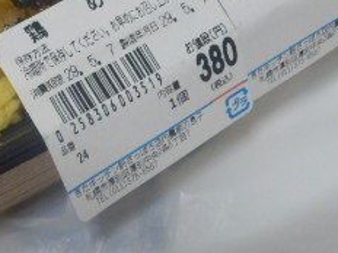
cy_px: 48
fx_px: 1133
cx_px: 28
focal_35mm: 116
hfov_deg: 16.7
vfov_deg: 12.7
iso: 800
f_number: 4
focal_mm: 7.4
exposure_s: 1/30
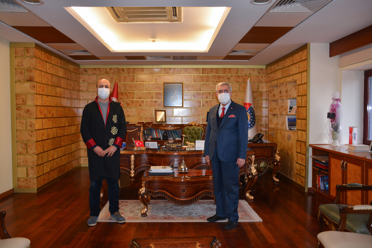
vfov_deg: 43.6
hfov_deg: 61.9
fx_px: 310
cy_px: 124
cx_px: 186
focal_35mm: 30
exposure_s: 1/60
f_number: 3.5
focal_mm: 20
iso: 500
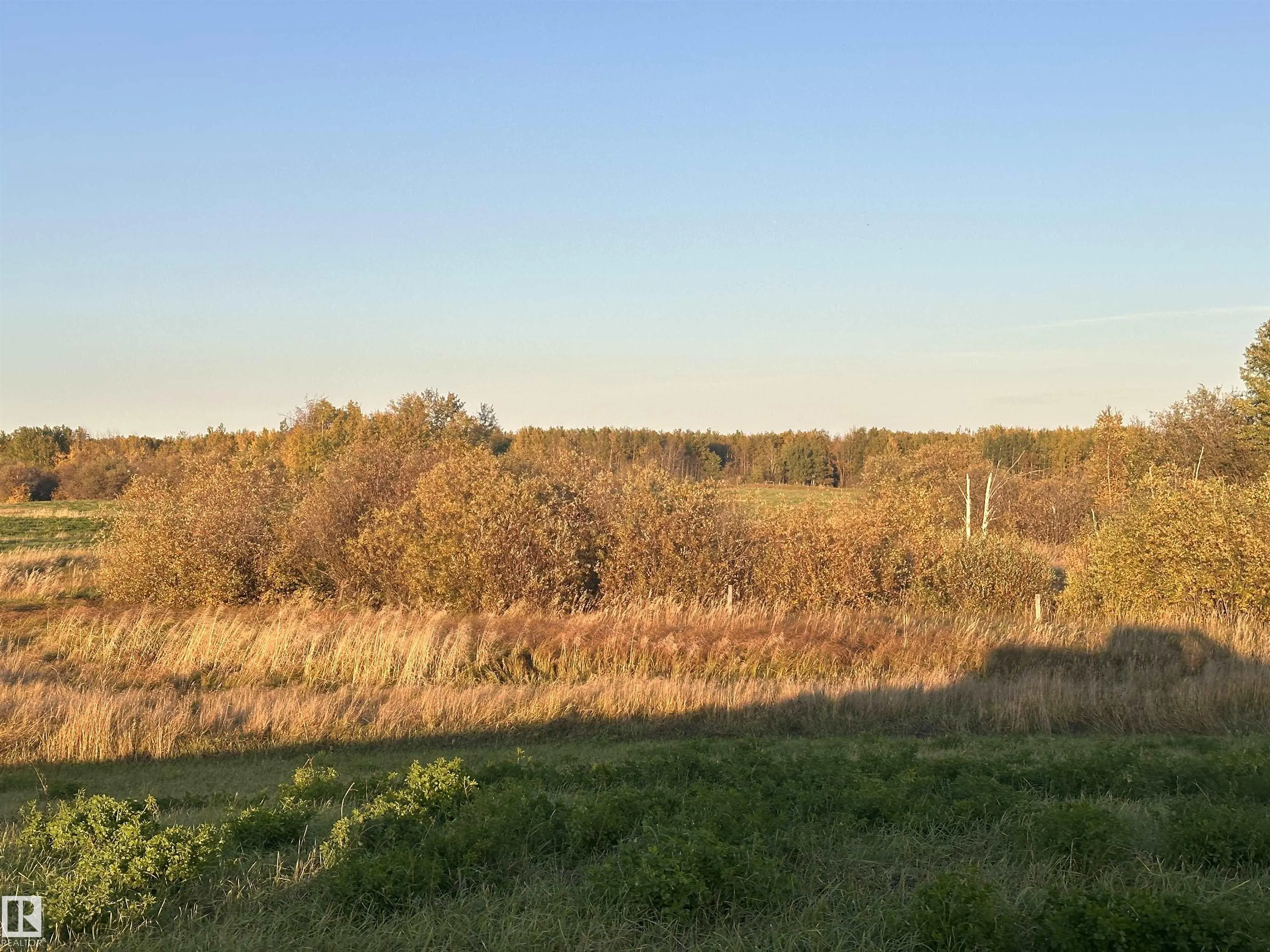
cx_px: 635
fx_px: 1761
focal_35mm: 48
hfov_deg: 39.7
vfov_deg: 30.3
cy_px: 476
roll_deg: -0.7
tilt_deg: +1.4
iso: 64
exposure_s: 1/1541
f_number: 1.78
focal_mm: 6.86
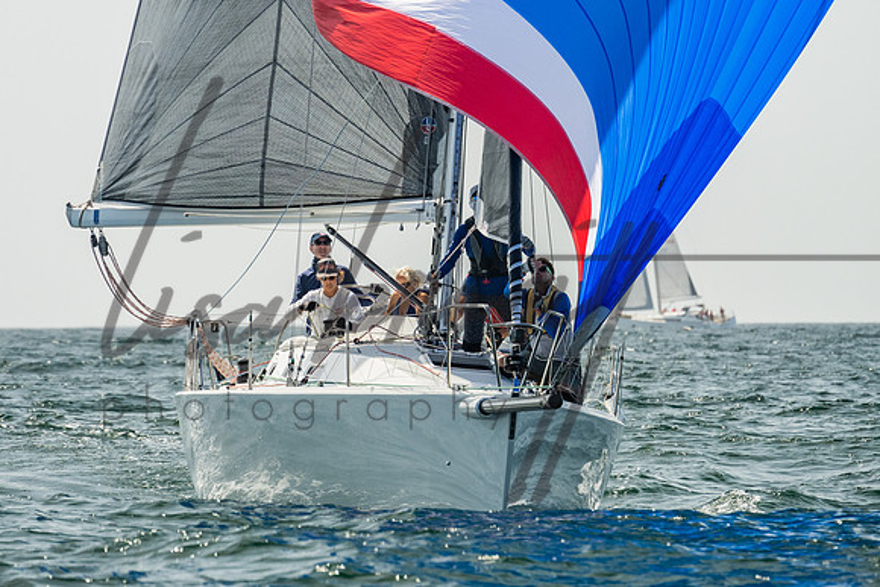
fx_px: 8615
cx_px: 440
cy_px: 180
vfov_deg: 3.9
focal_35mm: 352
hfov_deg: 5.8
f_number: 6.3
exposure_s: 1/800
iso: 320
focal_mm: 200
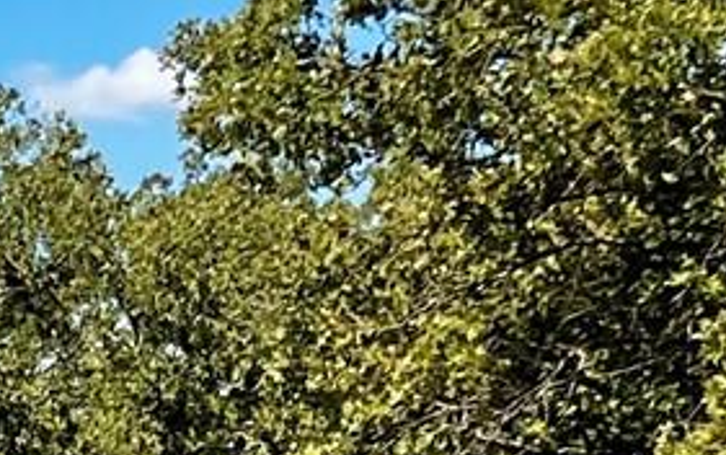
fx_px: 3979
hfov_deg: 10.3
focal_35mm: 201
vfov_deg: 6.2
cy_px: 1114
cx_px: -72
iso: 50
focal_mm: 5.1
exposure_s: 1/2825
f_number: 1.6
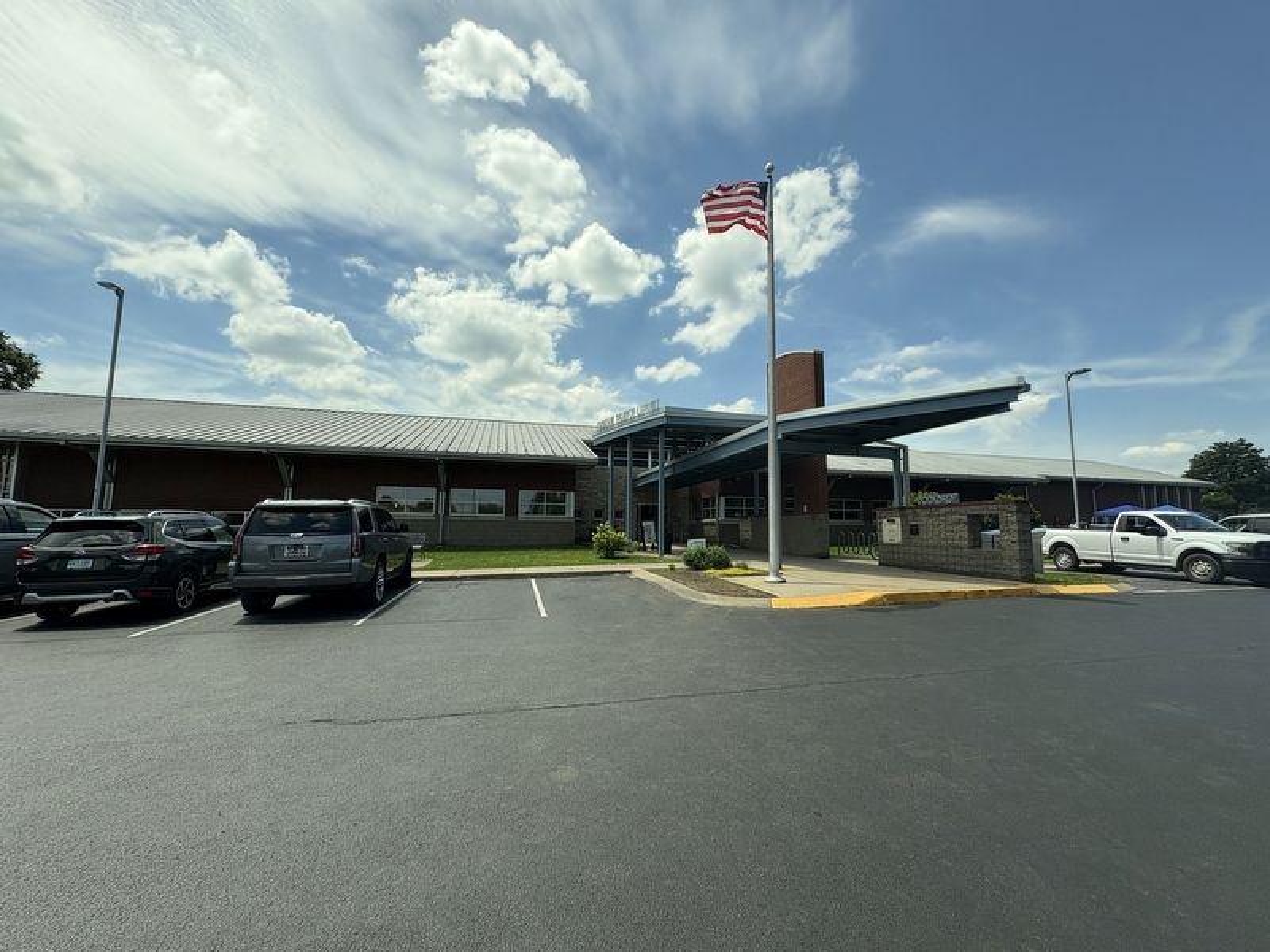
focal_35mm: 14
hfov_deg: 102.1
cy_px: 476
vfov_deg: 85.7
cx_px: 635
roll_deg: +0.4
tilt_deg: +6.9
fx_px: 514
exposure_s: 1/2415
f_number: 2.2
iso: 50
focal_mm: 2.22
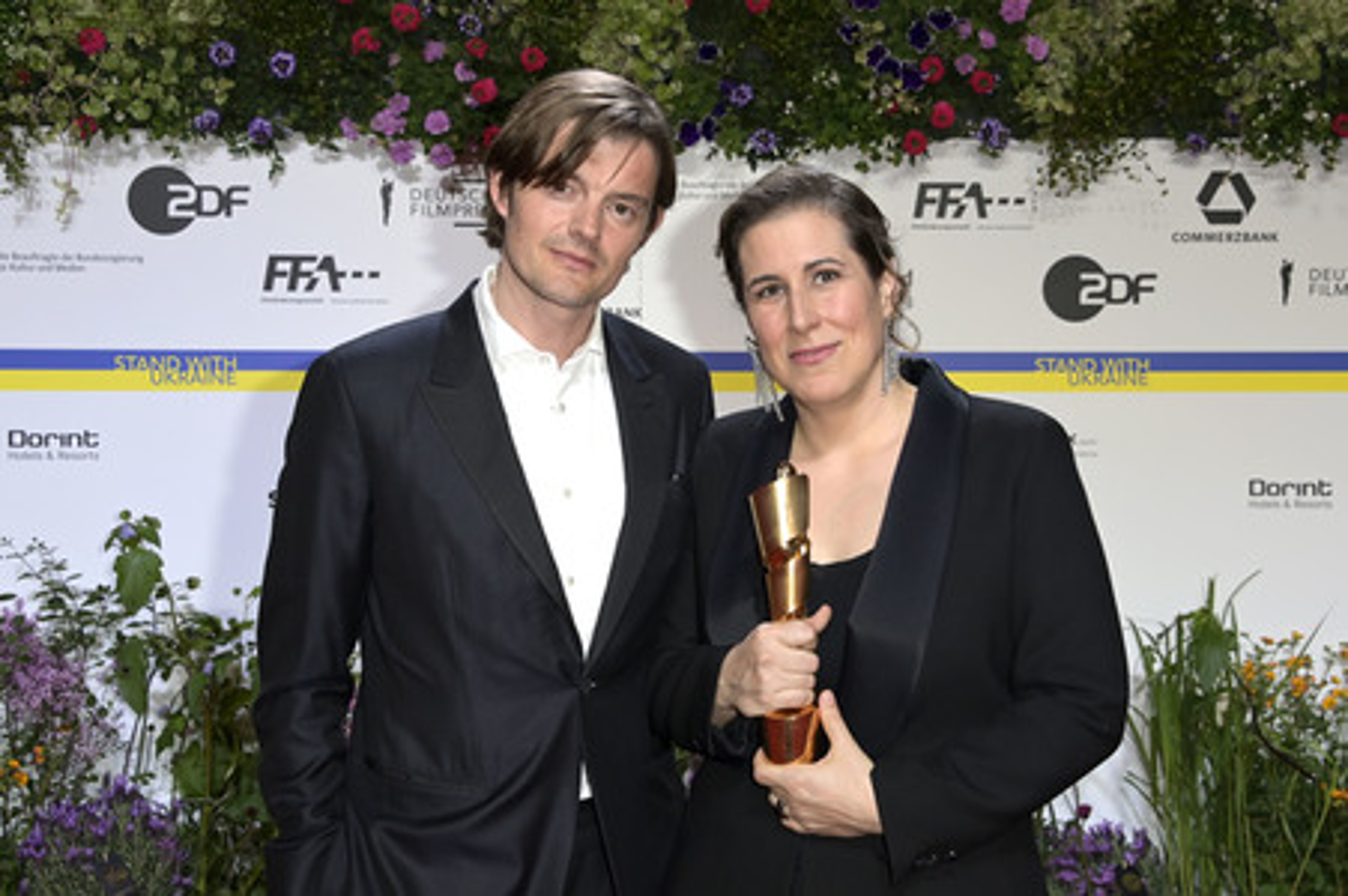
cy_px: 448
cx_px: 674
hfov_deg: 41.1
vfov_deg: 28.0
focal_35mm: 48
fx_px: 1796
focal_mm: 48
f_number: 6.3
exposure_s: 1/250
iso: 800
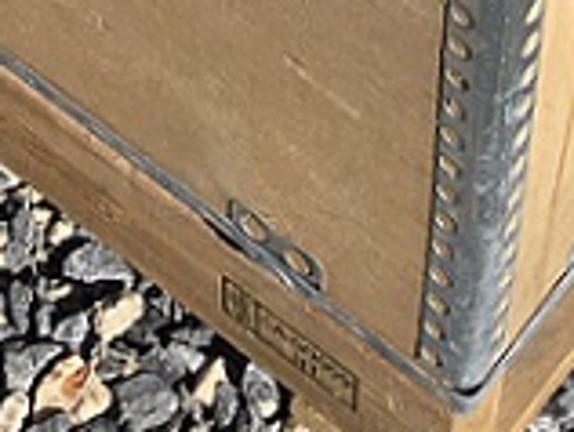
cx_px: 407
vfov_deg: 7.8
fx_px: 2840
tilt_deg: -44.2
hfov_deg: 11.5
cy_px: -771
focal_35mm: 171
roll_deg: -1.4
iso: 25
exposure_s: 1/2404
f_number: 2.2
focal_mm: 4.15
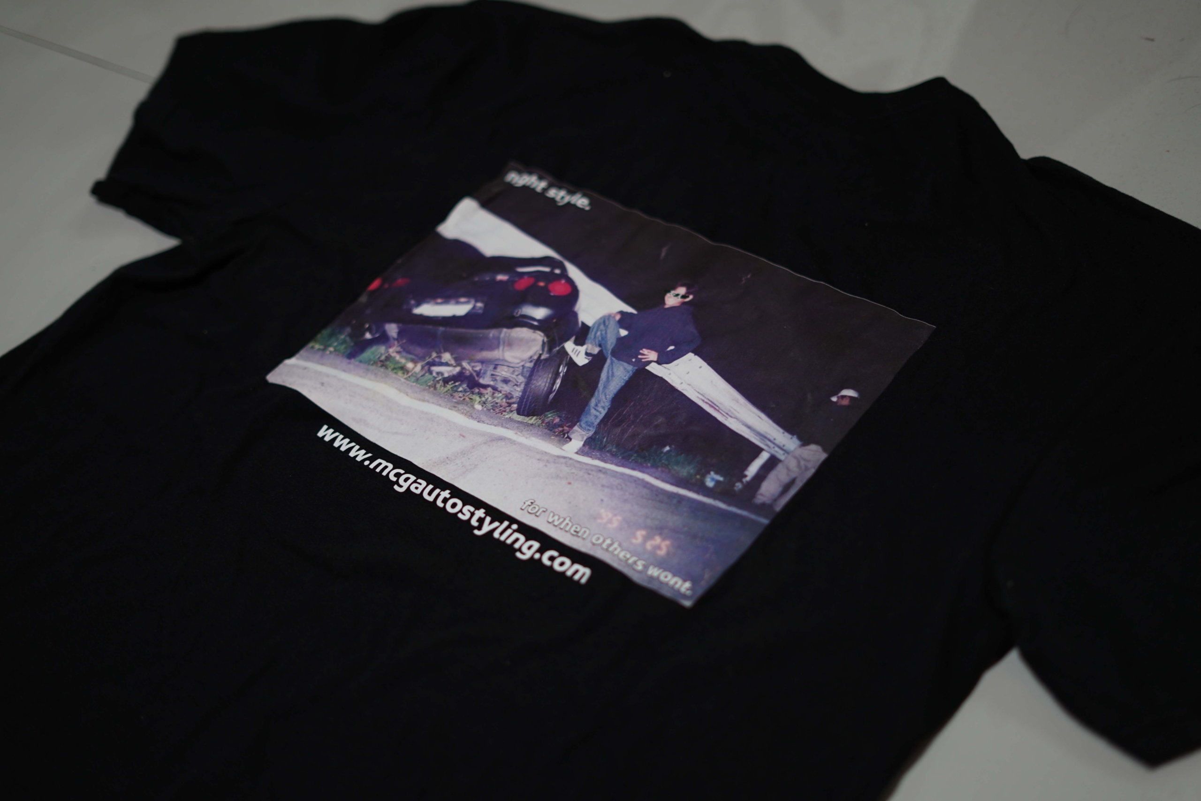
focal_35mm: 50
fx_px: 1668
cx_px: 600
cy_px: 400
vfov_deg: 27.0
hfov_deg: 39.6
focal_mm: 50
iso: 100
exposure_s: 1/10
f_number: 1.8
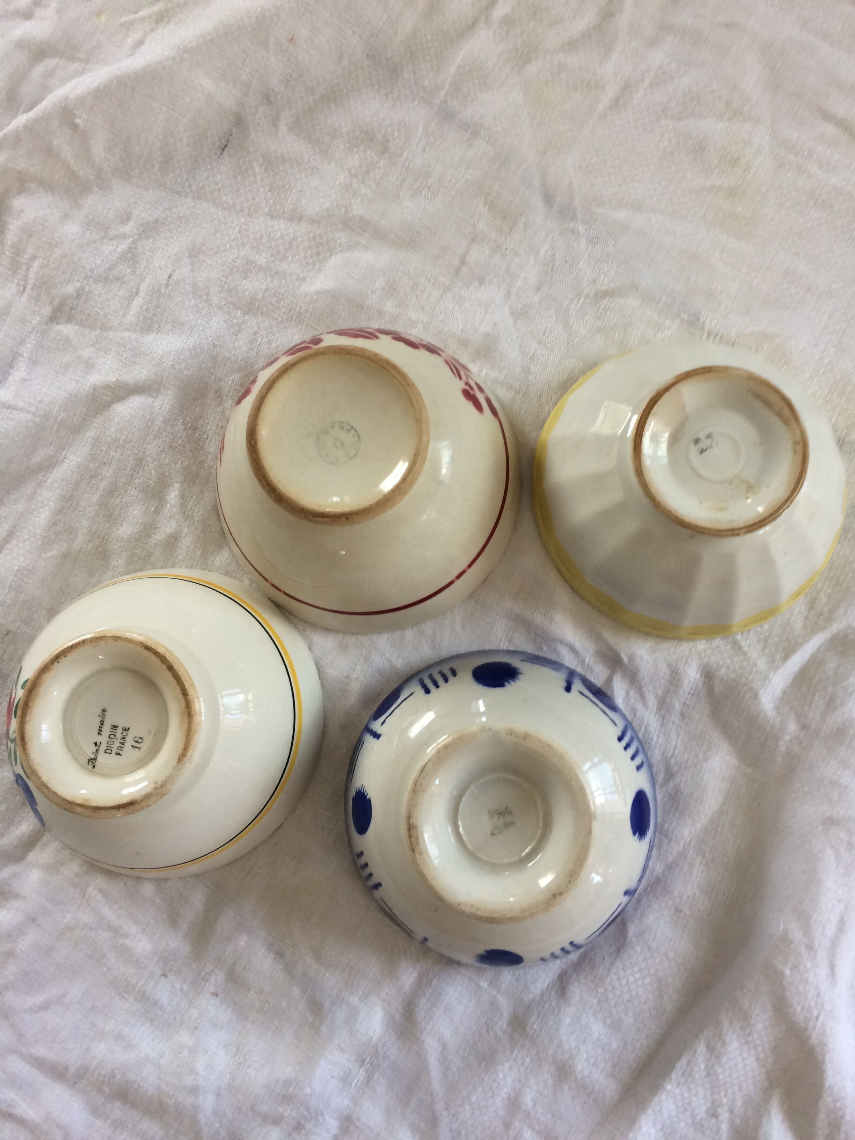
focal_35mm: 29
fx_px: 955
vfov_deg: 61.7
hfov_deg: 48.2
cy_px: 570
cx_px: 428
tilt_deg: -82.9
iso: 40
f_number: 2.2
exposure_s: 1/33
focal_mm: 4.15
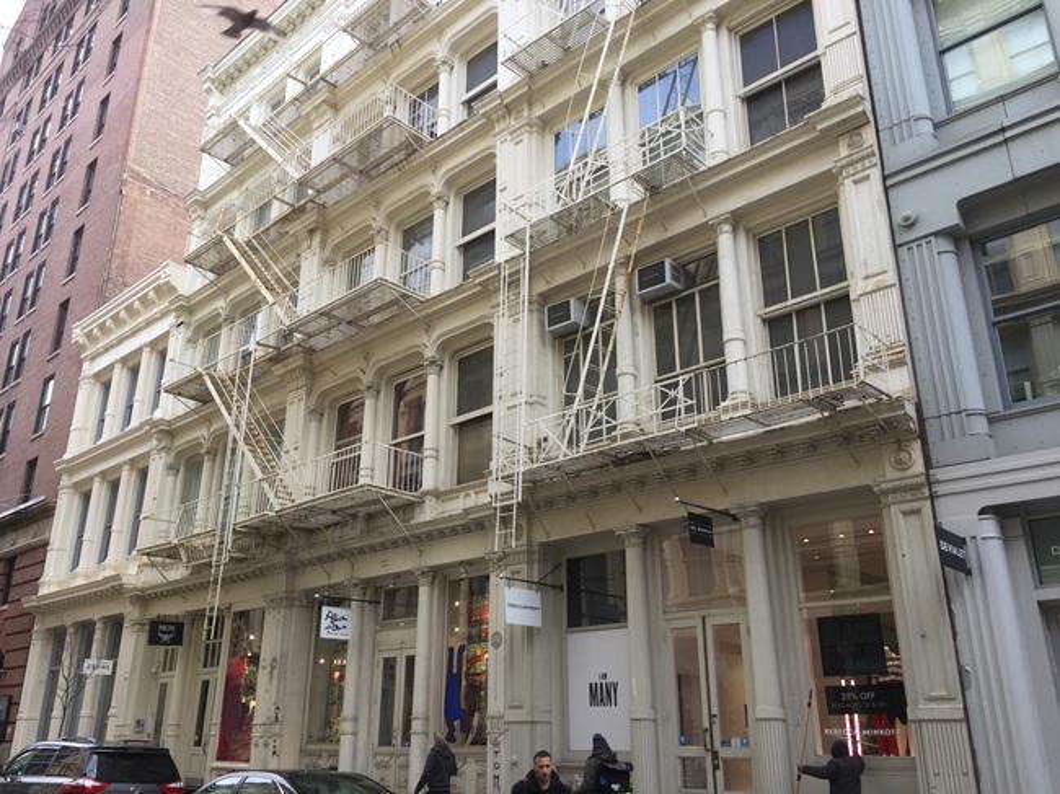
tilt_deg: +19.6
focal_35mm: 29
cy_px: 397
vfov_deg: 48.2
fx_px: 888
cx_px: 530
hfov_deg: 61.7
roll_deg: +0.5
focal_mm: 4.15
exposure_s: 1/181
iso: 32
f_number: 2.2
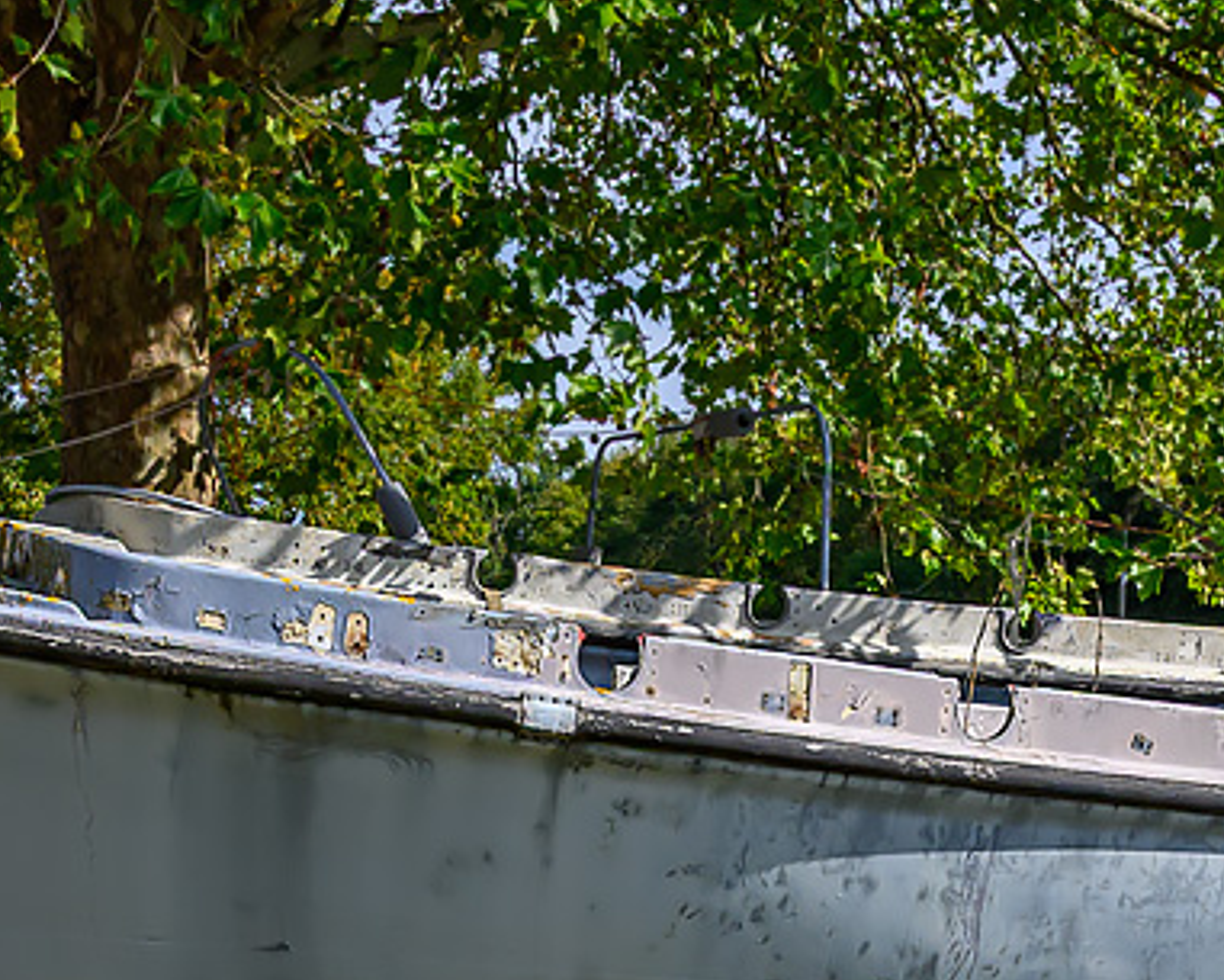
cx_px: 739
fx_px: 2573
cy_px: 1144
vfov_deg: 20.3
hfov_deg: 26.7
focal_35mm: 71
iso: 200
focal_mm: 16
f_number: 8
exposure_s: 1/750
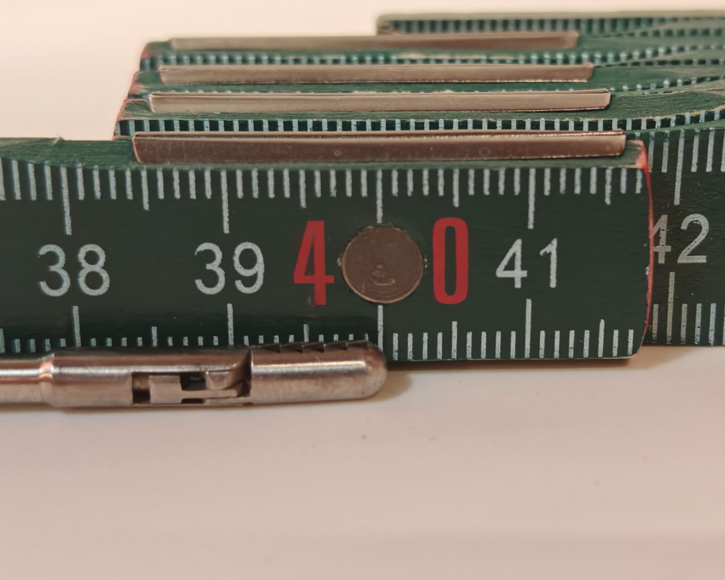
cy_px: 288
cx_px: 387
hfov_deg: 28.3
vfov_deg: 22.8
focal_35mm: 67
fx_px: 1438
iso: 320
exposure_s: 1/50
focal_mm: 6.83
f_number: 2
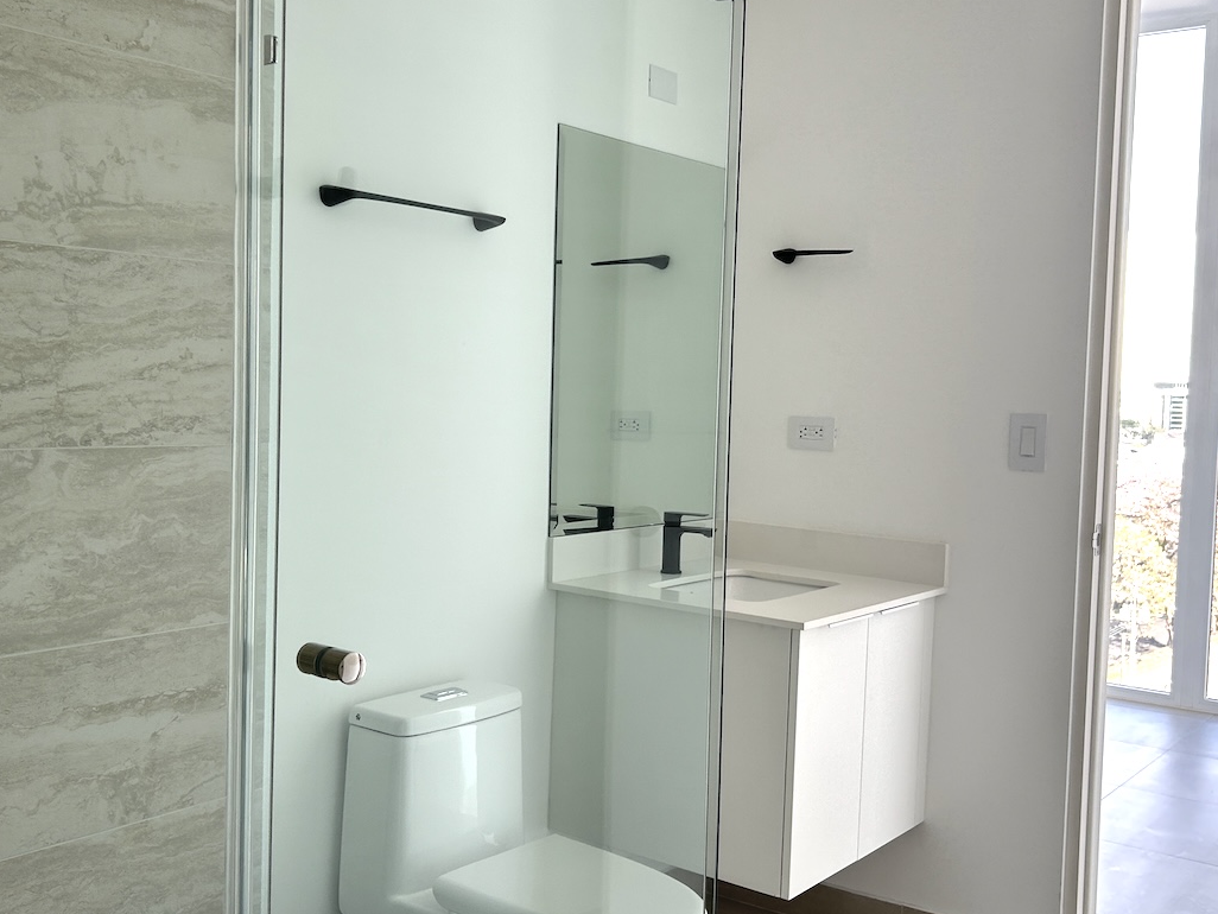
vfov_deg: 37.7
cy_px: 450
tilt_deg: -3.8
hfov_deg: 48.9
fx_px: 1337
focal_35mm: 38
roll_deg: -1.6
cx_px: 579
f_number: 1.5
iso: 32
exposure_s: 1/132
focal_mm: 5.7
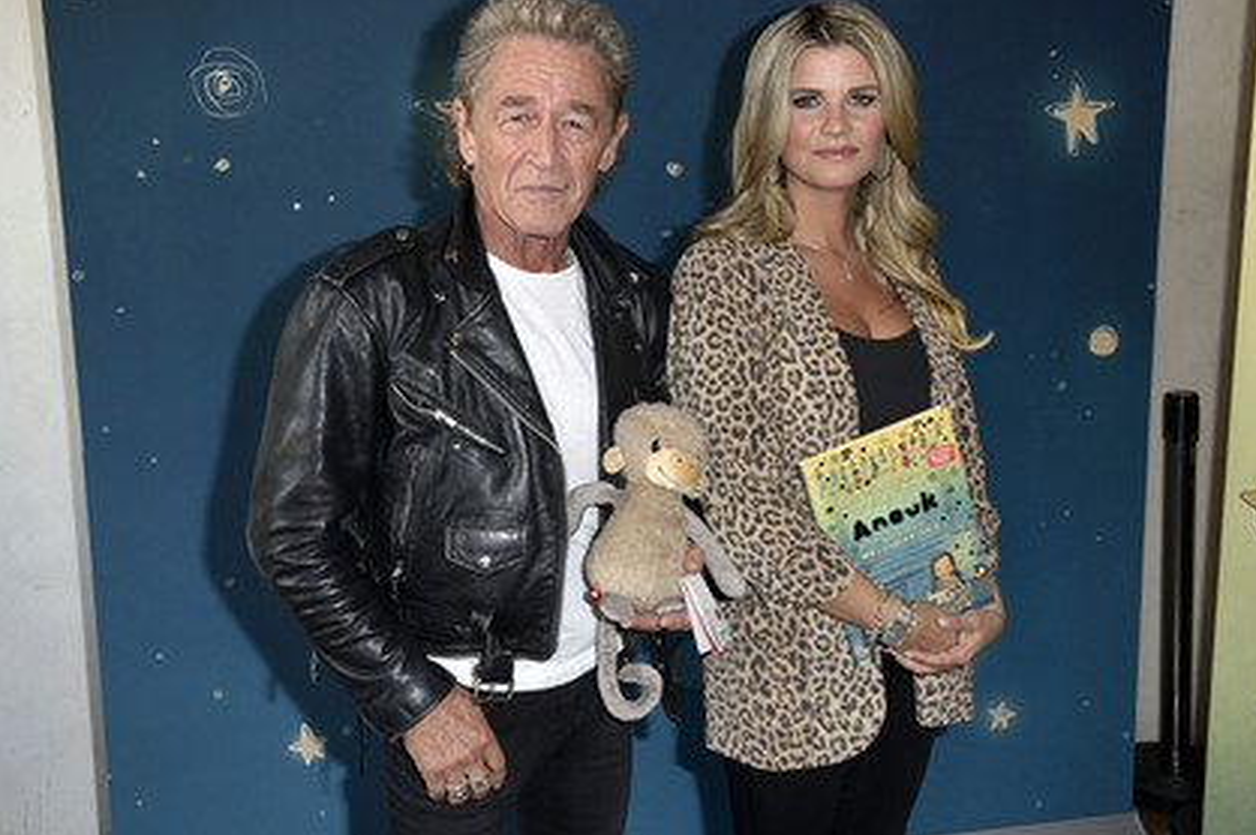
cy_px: 396
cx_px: 620
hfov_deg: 47.4
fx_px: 1429
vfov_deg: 32.6
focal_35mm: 41
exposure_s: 1/250
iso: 1000
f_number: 5
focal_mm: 38
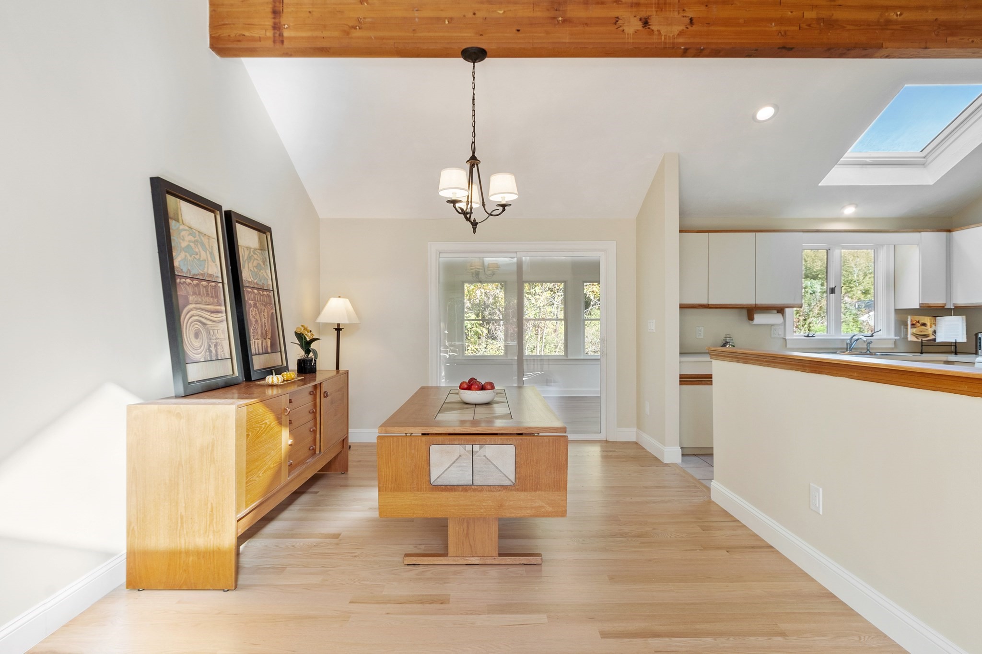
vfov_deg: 67.4
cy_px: 327
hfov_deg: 90.0
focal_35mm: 18
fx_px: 491
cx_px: 491
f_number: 8
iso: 200
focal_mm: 12
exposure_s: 1/2.5
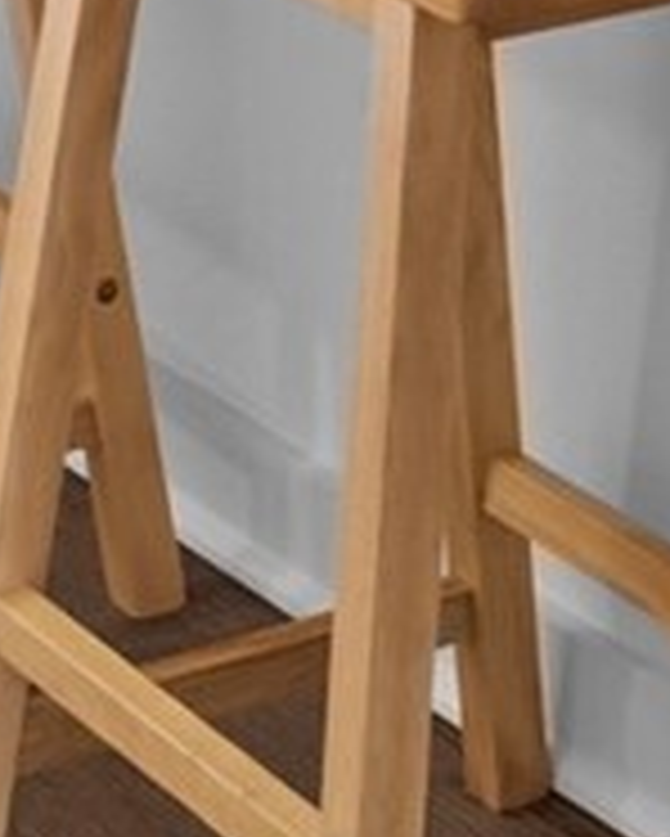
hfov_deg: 8.7
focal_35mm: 175
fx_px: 4334
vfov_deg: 9.7
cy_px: -1206
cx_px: 854
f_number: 8
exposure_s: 1/2.5
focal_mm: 16
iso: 800
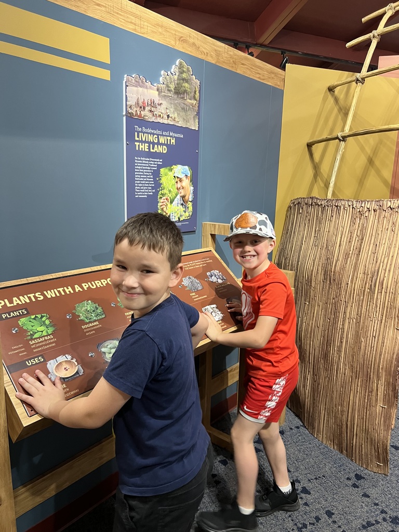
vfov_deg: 67.3
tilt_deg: -11.5
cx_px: 200
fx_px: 400
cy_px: 266
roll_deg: -0.9
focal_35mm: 26
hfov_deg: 53.1
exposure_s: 1/60
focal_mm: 5.7
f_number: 1.5
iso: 250
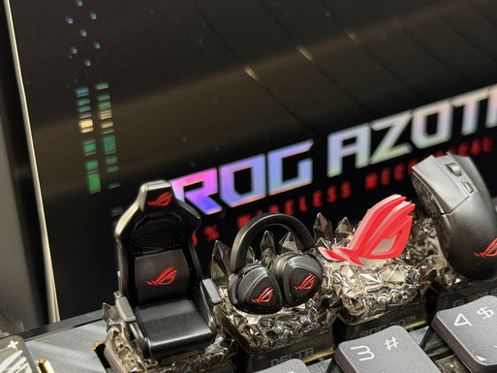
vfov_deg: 20.1
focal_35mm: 73
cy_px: 269
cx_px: 297
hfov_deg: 26.6
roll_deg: +3.0
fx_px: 1048
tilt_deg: -29.5
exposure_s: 1/40
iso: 200
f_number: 1.78
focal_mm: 6.76
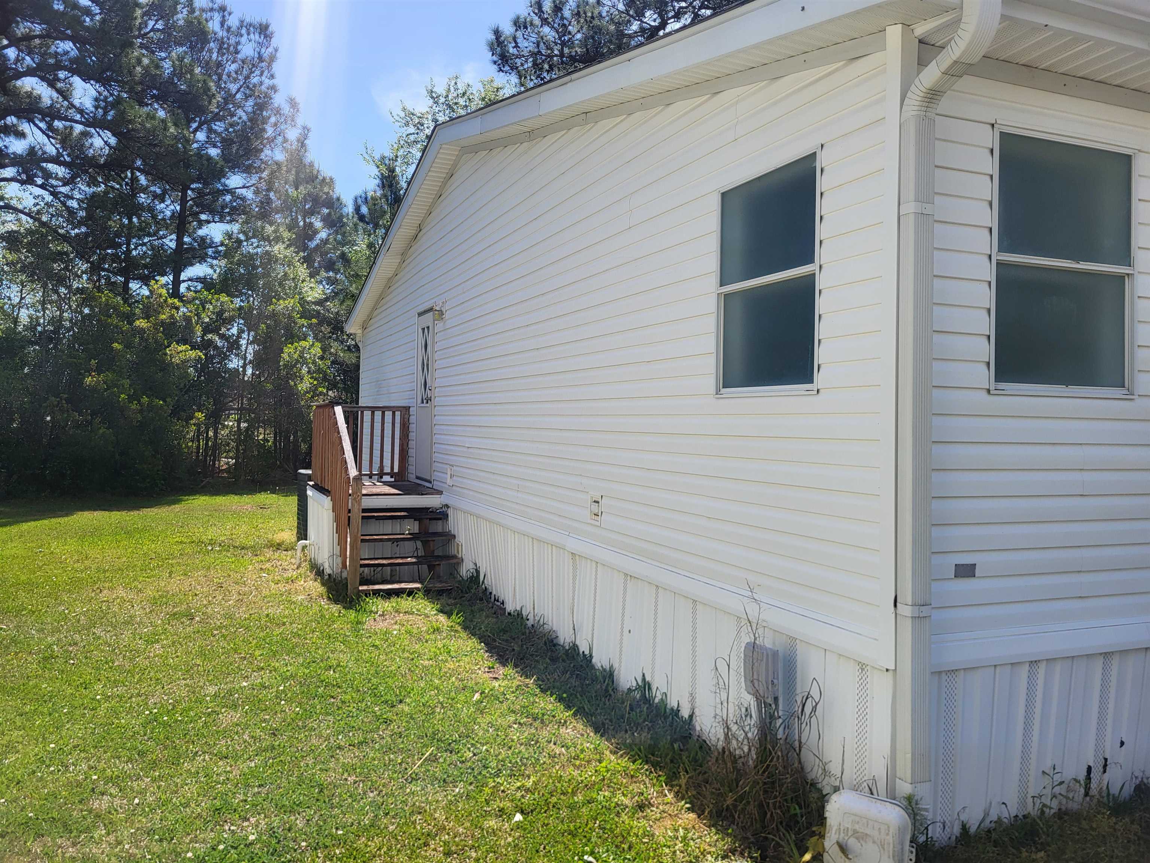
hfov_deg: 67.3
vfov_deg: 53.1
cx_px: 575
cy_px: 432
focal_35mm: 26
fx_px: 864
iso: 40
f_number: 1.8
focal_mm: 5.4
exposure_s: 1/1951
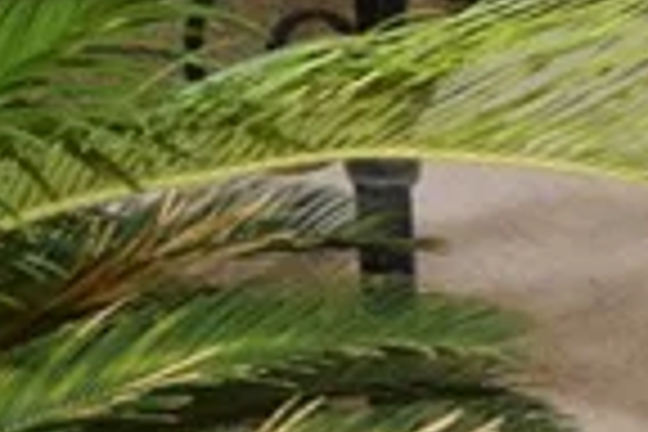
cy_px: 119
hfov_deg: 15.9
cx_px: 1202
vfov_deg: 12.8
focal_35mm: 107
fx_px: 1926
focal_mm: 10
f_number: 5.6
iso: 100
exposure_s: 1/125
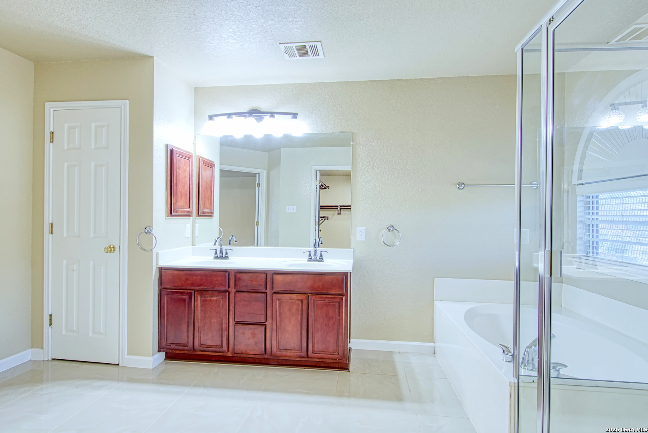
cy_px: 216
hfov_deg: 90.0
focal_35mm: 18
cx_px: 324
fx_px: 324
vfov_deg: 67.4
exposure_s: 1/15
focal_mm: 12
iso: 320
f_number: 7.1
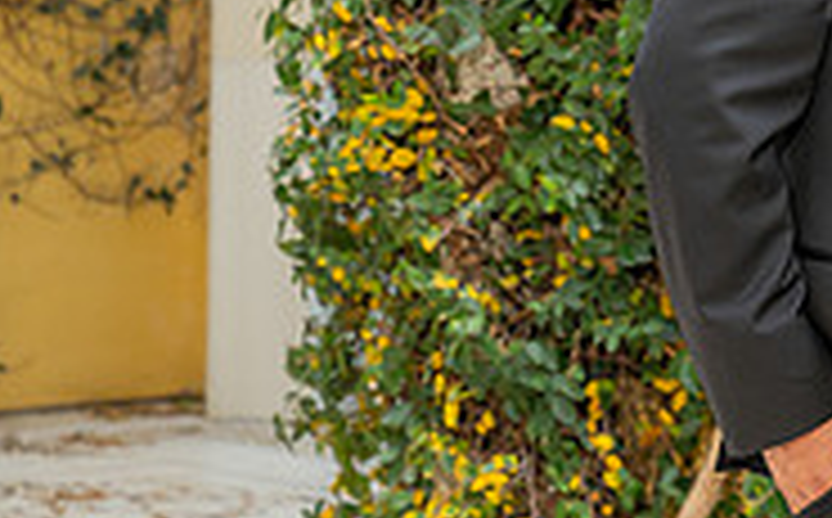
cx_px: 1219
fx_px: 5071
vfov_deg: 5.8
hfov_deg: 9.2
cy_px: -88
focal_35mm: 224
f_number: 5
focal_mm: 70
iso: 200
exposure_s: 1/200
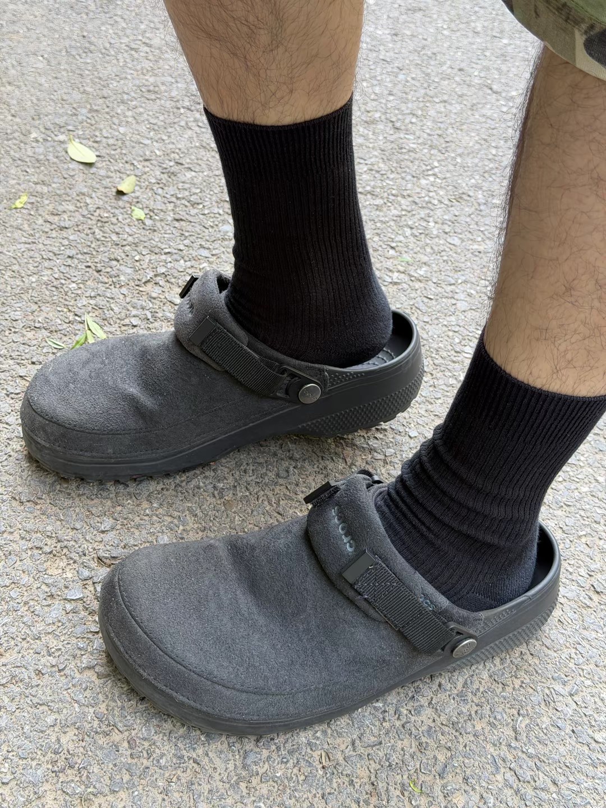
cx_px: 303
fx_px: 1120
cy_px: 404
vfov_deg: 39.7
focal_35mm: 48
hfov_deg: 30.3
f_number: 1.78
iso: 80
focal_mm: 6.76
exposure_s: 1/121
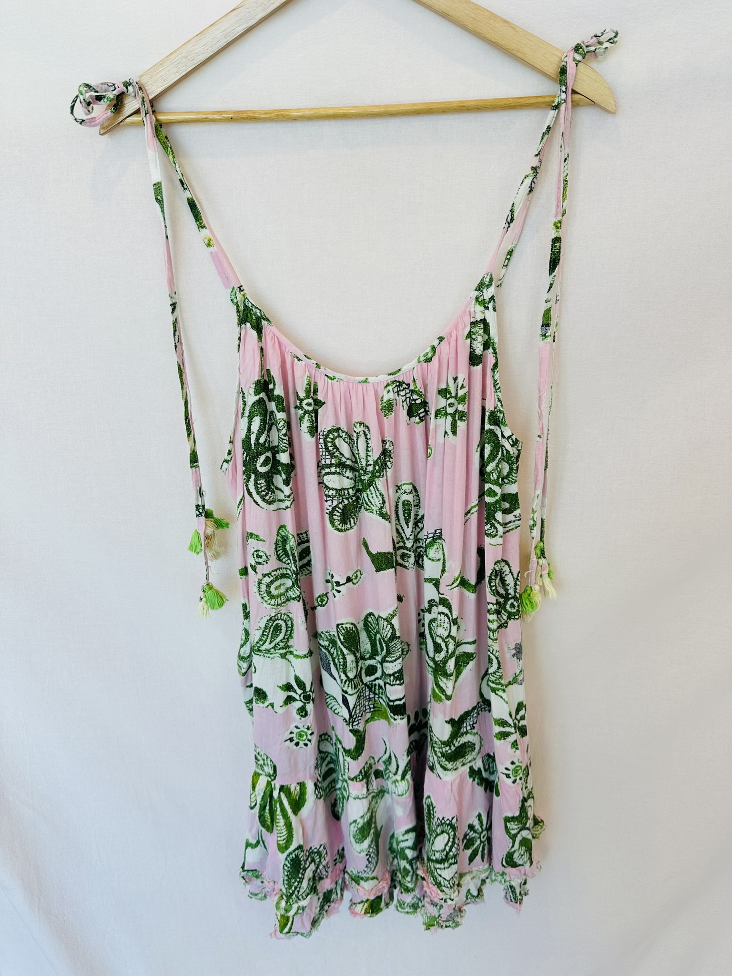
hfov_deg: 56.8
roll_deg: +1.2
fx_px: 677
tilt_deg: -21.1
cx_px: 366
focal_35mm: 24
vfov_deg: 71.6
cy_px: 488
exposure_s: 1/192
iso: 64
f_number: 1.78
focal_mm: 6.86
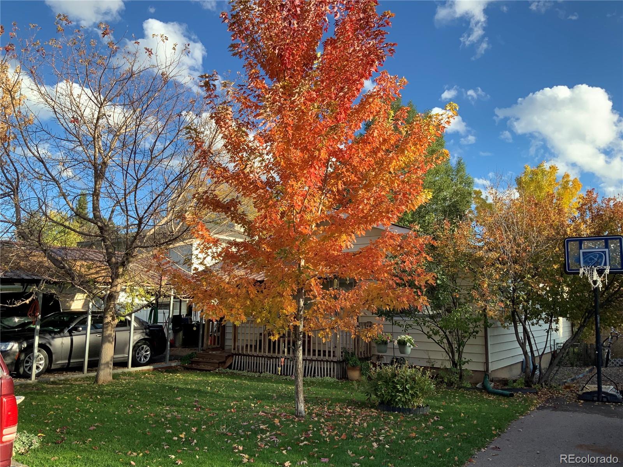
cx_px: 312
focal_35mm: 29
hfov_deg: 61.7
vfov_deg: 48.2
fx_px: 522
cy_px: 234
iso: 16
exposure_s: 1/691
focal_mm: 3
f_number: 1.8
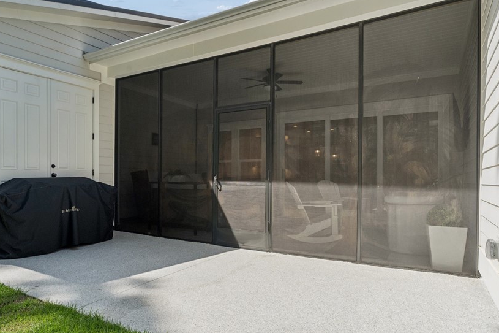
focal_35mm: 24
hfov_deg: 73.7
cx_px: 246
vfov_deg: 53.1
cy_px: 179
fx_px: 333
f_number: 10
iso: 1000
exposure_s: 1/800
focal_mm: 18
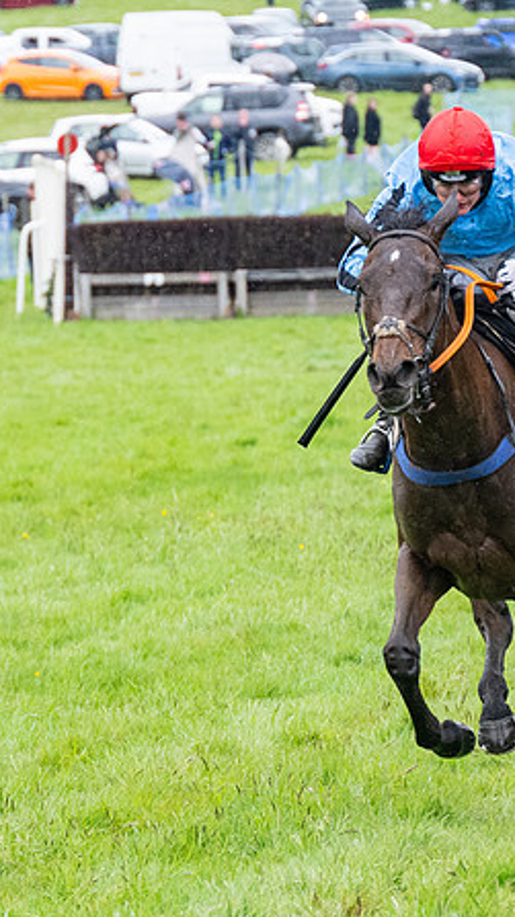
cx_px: 319
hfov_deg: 4.2
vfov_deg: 7.5
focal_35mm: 289
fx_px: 7025
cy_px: 351
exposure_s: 1/1000
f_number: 4
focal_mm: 98
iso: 1000
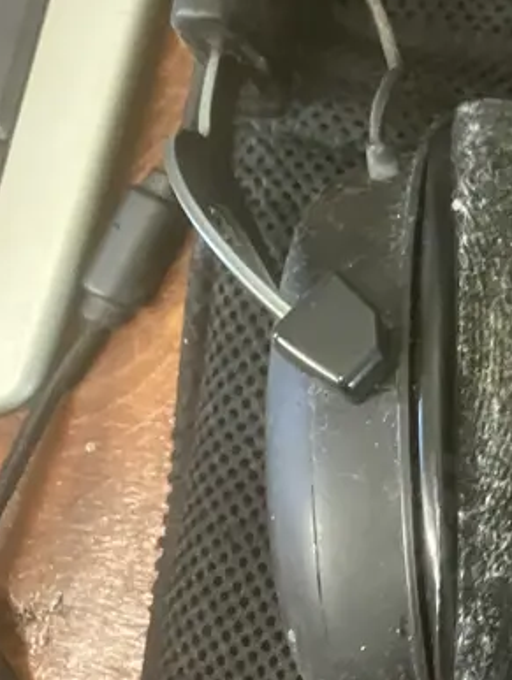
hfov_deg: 18.8
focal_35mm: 74
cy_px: 260
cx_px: 626
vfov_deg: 26.2
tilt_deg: -83.0
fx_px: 1457
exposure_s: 1/25
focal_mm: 3.99
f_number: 1.8
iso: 500
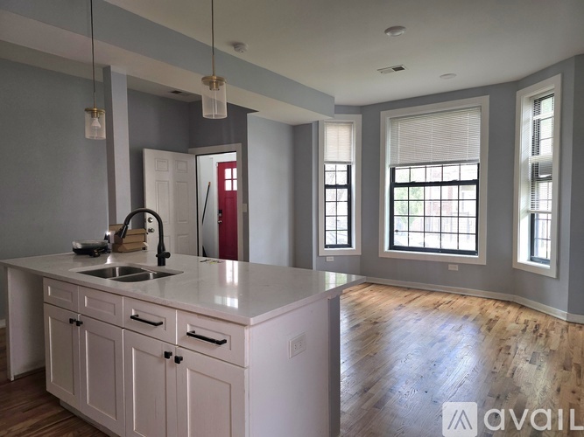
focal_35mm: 23
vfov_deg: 58.9
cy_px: 218
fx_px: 388
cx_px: 292
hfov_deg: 73.9
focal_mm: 6.3
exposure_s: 1/60.2
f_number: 1.7
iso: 80
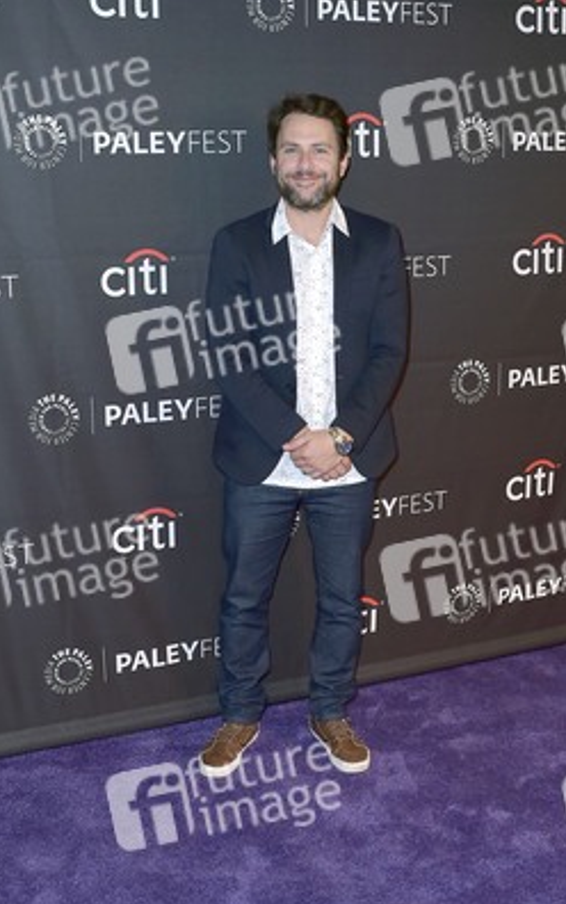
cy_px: 454
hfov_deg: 35.4
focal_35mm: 36
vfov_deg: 54.0
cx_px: 291
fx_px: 887
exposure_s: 1/250
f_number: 6.3
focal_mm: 35
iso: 250
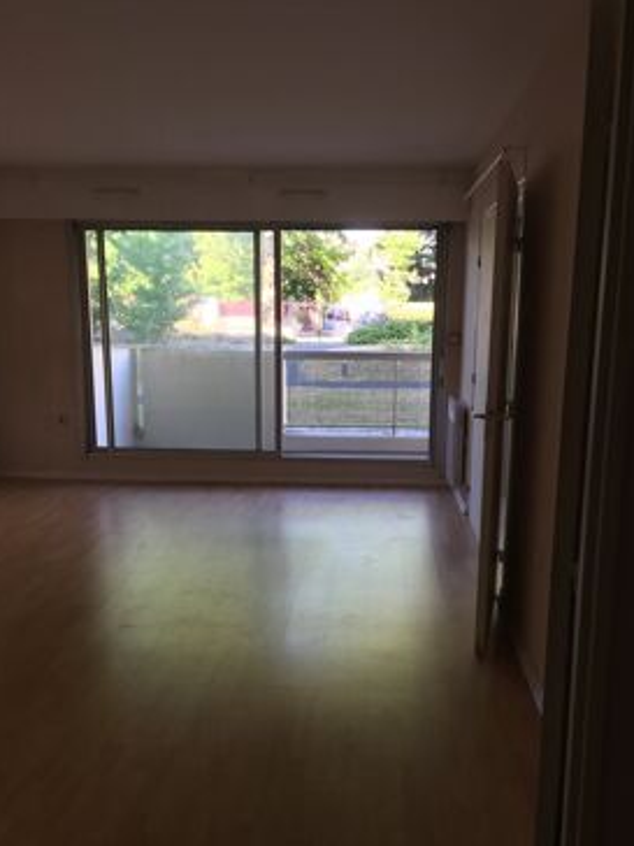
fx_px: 830
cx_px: 323
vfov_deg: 53.7
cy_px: 492
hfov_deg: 41.8
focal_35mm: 34
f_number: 2.2
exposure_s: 1/50
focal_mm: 4.15
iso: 40
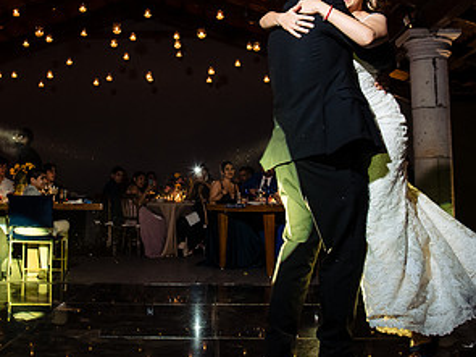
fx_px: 632
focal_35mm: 46
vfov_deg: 31.1
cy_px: 98
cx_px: 197
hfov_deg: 41.1
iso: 2000
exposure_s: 1/60
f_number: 7.1
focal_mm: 24
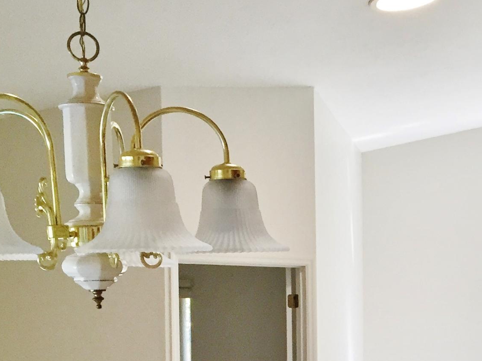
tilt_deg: -2.4
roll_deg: -0.4
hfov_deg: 24.1
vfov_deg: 18.5
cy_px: 376
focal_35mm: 77
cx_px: 494
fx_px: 1072
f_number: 2.2
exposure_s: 1/30
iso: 40
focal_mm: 4.15
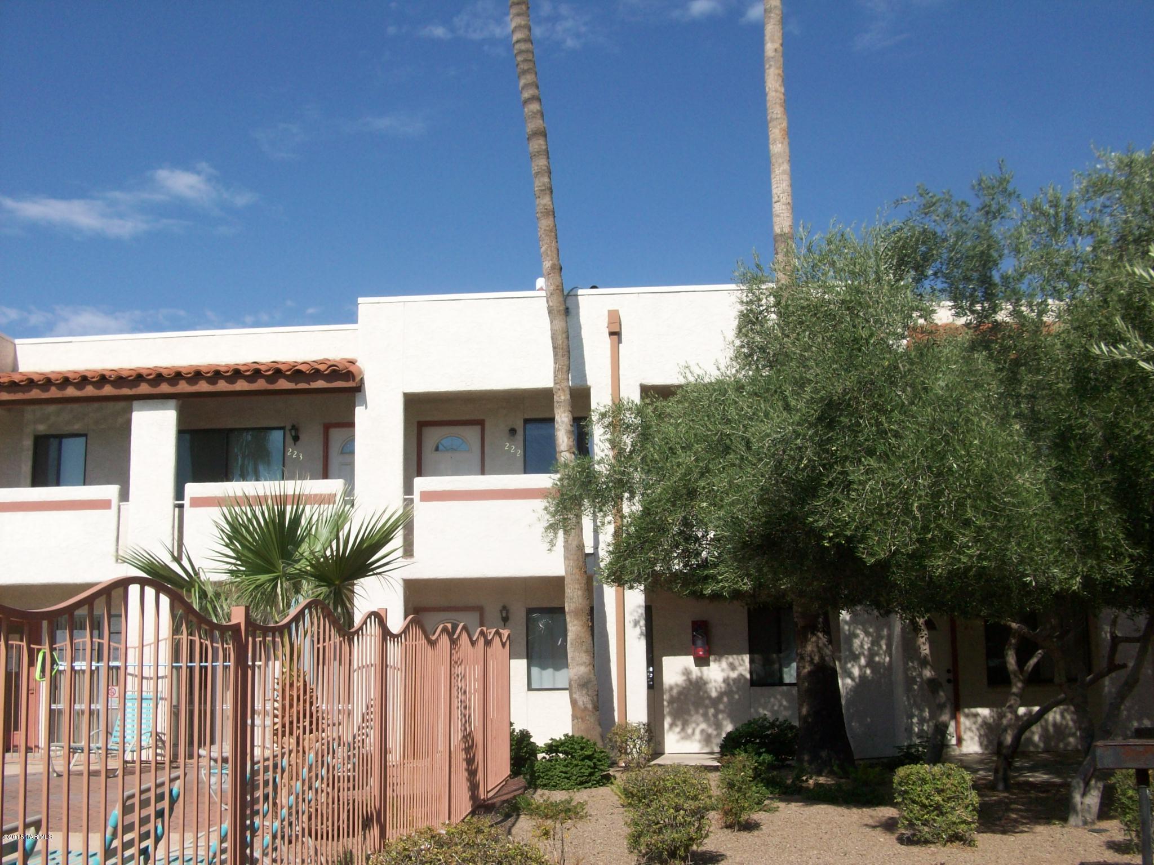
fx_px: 1133
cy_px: 432
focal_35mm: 34
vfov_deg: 41.8
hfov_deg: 54.0
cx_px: 577
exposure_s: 1/428
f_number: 5.5
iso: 64
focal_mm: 5.7
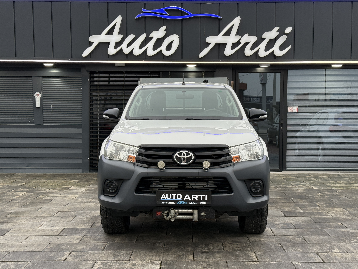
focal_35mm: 48
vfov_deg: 30.3
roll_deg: +0.5
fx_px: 496
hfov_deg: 39.7
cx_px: 179
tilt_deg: -2.4
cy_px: 134
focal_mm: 6.76
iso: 80
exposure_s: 1/131
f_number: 1.78
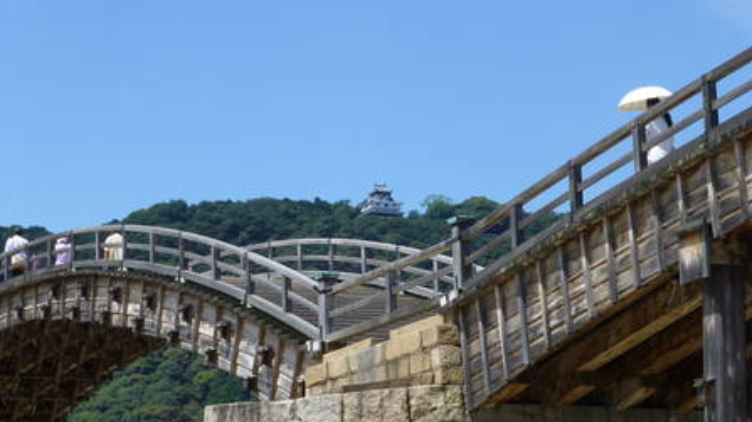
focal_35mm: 112
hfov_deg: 19.1
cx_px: 375
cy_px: 242
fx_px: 2232
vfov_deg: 10.8
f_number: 5.3
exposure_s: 1/500
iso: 100
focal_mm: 18.2
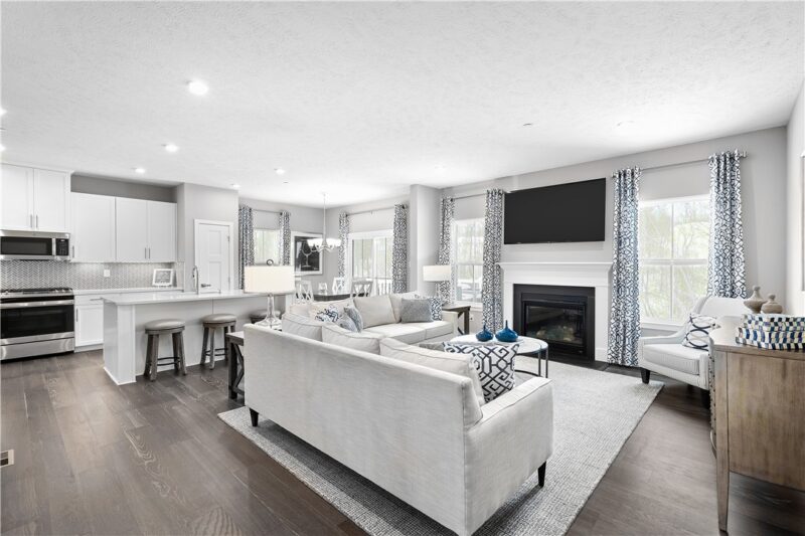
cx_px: 402
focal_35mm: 15
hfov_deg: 100.4
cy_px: 268
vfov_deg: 77.3
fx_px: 335
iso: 400
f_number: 8
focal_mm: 10
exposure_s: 1/3
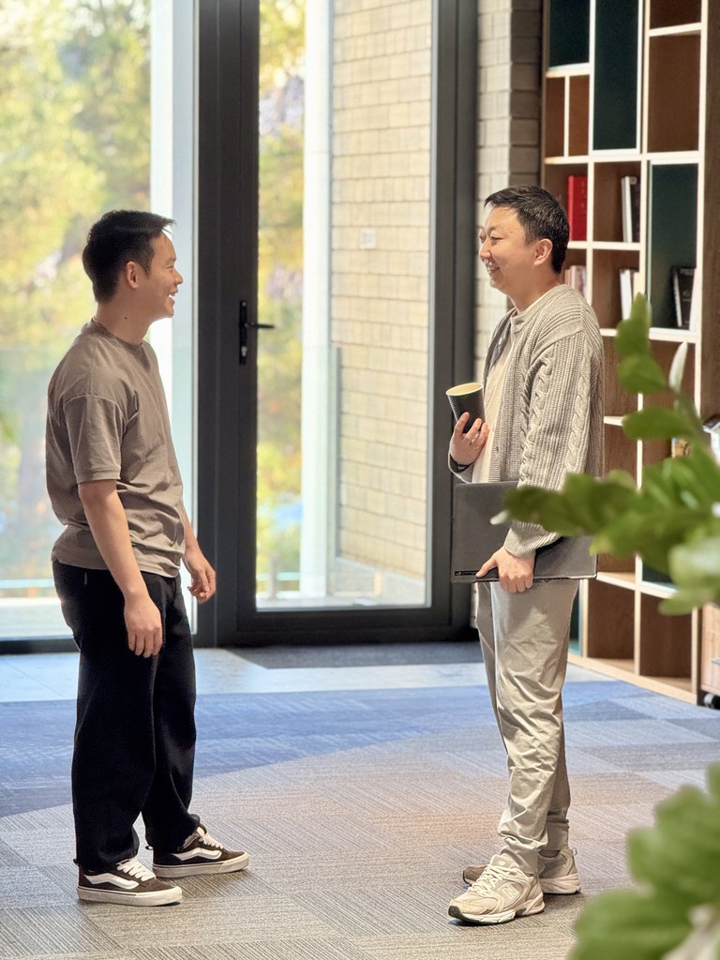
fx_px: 3328
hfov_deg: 12.3
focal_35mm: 120
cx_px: 360
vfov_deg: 16.4
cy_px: 480
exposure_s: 1/60
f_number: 2.8
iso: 400
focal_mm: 15.66
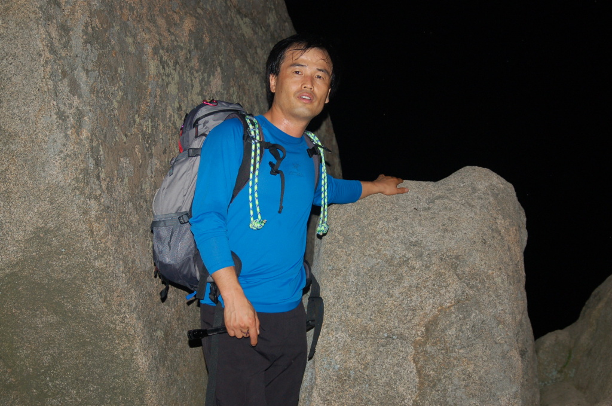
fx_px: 866
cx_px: 306
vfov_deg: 26.4
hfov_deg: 38.9
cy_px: 203
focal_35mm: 51
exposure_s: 1/60
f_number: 3.8
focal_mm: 34
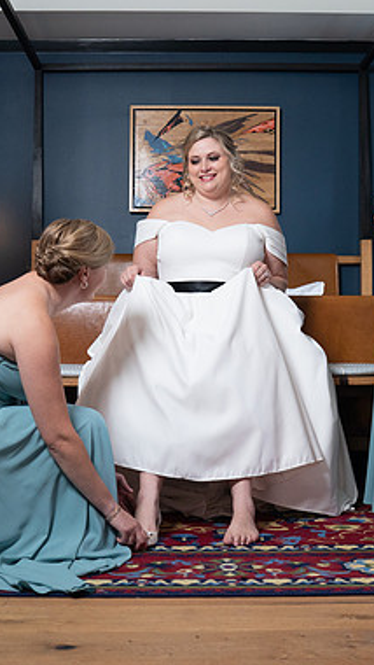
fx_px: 986
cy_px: 332
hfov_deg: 21.5
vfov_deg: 37.2
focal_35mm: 56
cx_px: 206
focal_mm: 35
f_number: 6.3
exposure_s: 1/200
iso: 2000
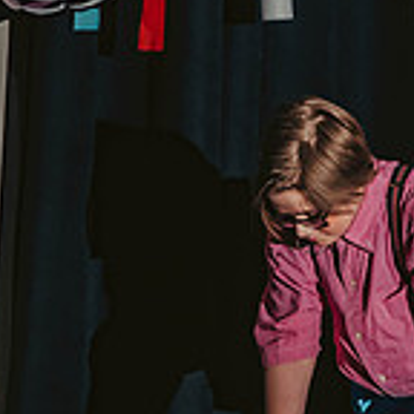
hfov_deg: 2.6
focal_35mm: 683
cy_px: 329
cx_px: 402
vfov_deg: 2.6
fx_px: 9242
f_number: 2.8
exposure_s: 1/160
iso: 1250
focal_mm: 200
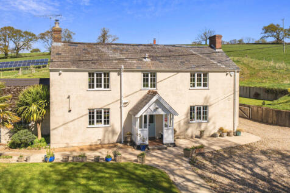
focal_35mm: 31
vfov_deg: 42.3
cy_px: 96
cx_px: 145
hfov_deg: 60.3
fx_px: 250
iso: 400
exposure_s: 1/1000
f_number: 8
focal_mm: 21
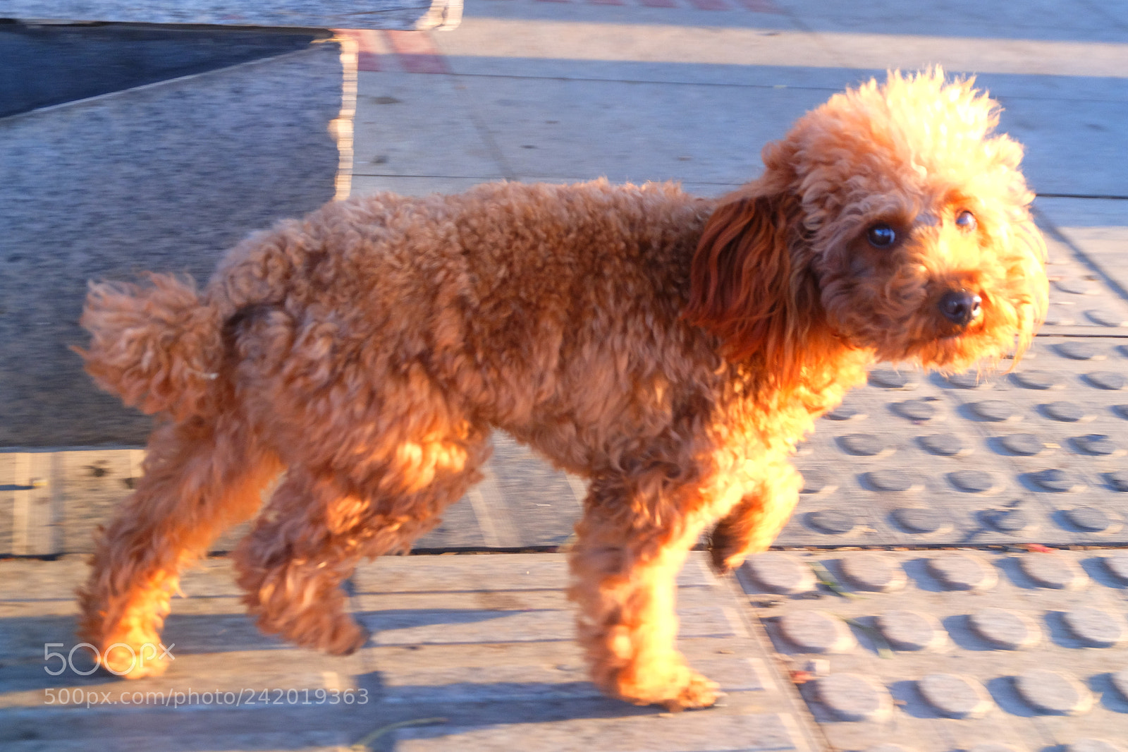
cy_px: 376
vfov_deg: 20.9
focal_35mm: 65
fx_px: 2036
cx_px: 564
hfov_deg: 31.0
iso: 800
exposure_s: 1/250
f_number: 5.6
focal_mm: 43.4
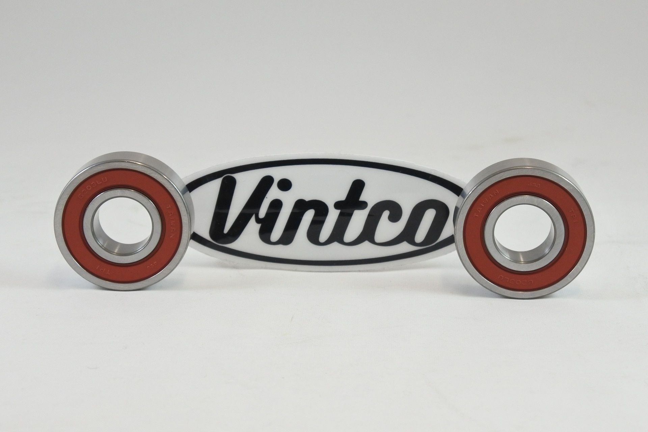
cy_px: 216
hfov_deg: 28.8
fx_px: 1260
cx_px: 324
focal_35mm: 70
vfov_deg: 19.5
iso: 560
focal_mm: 26
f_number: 5.3
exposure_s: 1/125
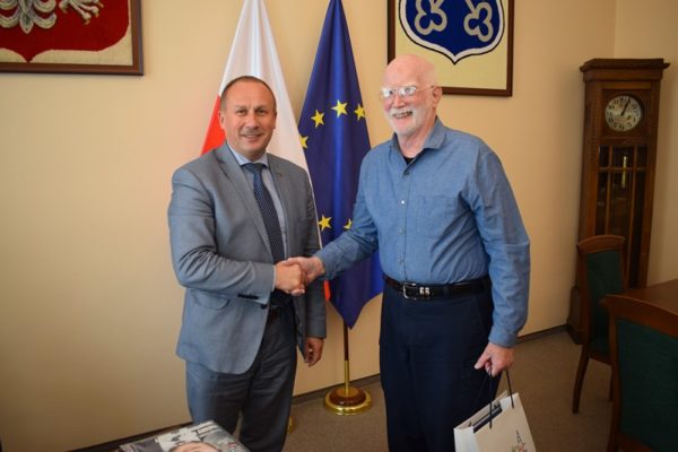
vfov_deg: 43.6
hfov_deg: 61.9
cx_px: 339
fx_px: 565
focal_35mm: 30
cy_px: 226
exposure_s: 1/60
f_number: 4
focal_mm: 20
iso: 800
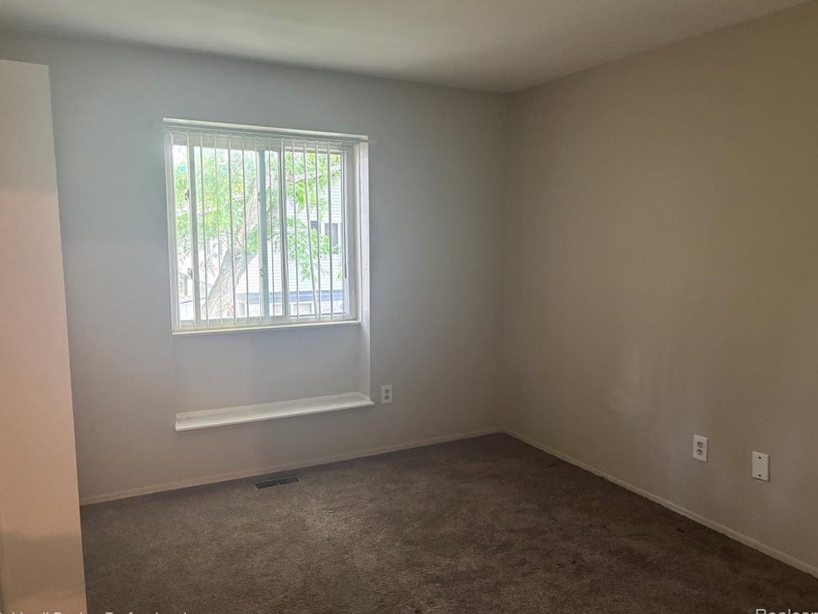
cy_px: 310
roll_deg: -0.9
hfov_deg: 65.3
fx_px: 638
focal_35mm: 27
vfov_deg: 51.4
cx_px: 415
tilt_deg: -7.6
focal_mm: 5.96
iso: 500
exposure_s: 1/60
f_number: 1.6
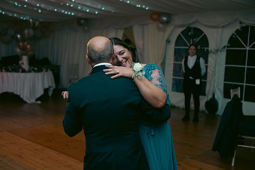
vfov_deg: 27.0
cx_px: 128
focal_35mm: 50
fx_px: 354
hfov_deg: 39.6
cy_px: 85
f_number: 3.5
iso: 800
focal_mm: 50
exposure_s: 1/160
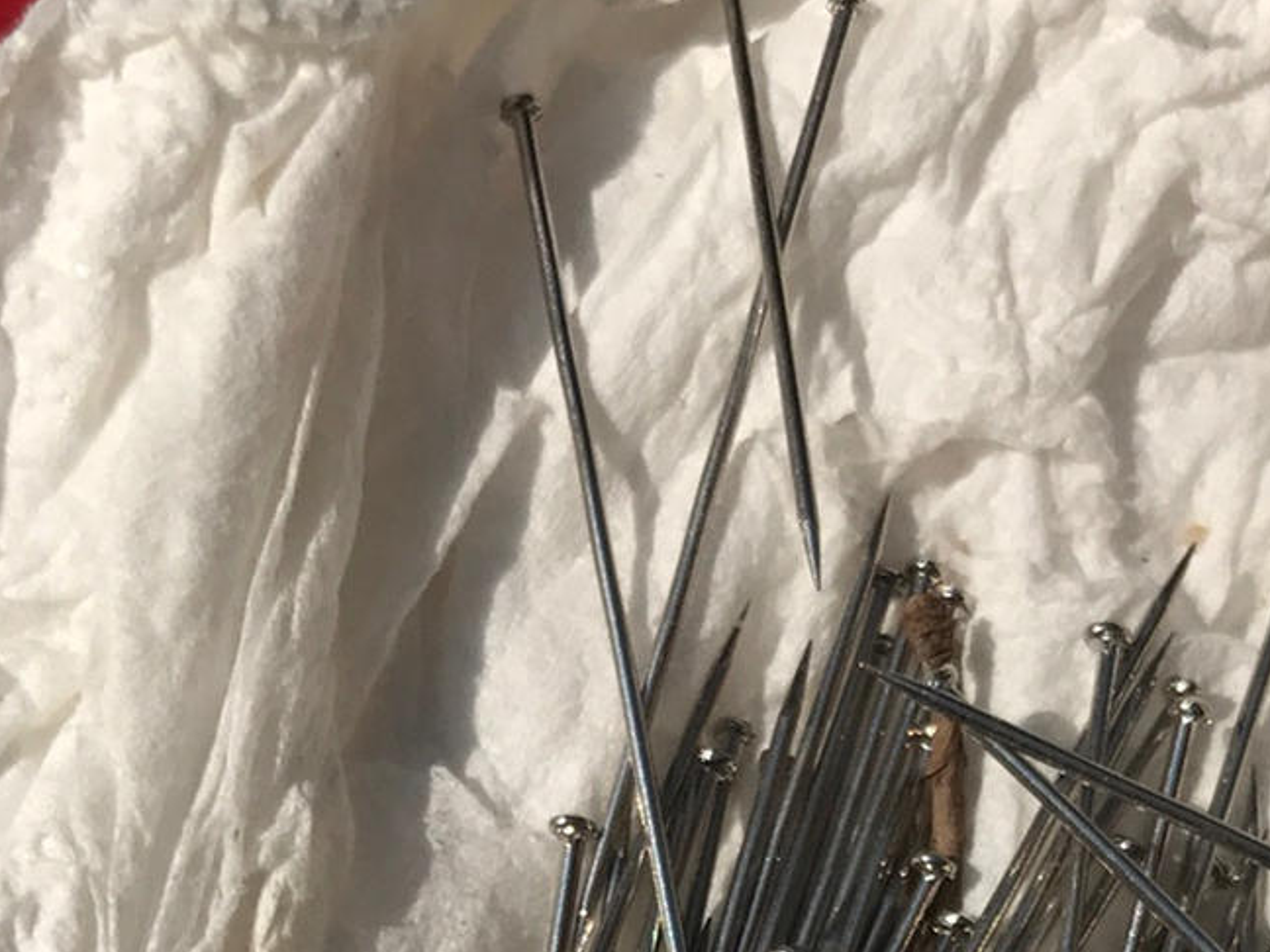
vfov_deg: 16.4
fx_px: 3045
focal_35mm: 83
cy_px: 1391
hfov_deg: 23.6
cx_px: 653
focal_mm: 3.99
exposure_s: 1/8000
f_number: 1.8
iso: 20
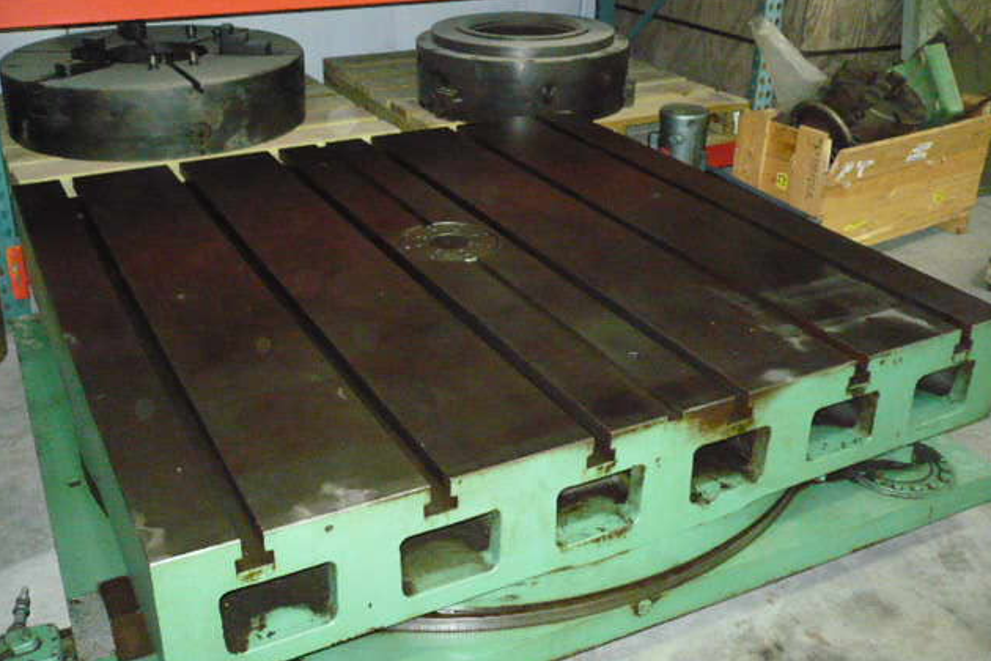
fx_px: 1018
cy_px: 299
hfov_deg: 51.9
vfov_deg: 35.9
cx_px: 500
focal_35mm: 37
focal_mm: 5.8
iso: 640
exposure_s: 1/30
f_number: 2.8
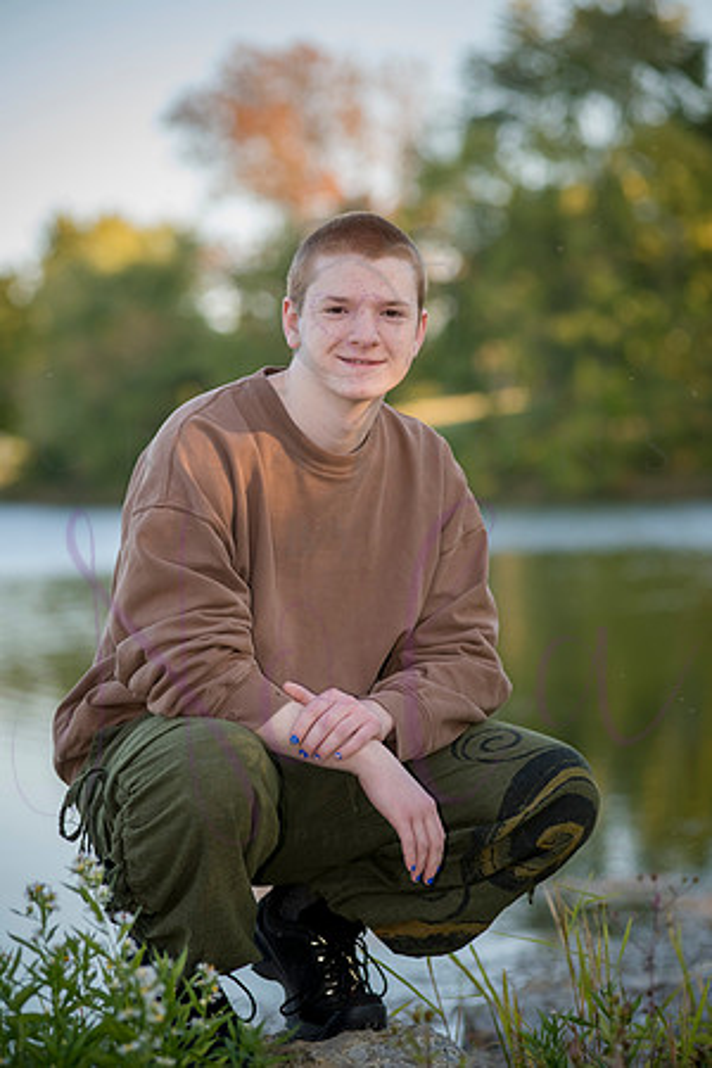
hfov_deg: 11.4
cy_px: 534
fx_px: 3560
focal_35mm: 120
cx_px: 356
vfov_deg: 17.1
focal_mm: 120
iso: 400
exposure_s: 1/640
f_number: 4
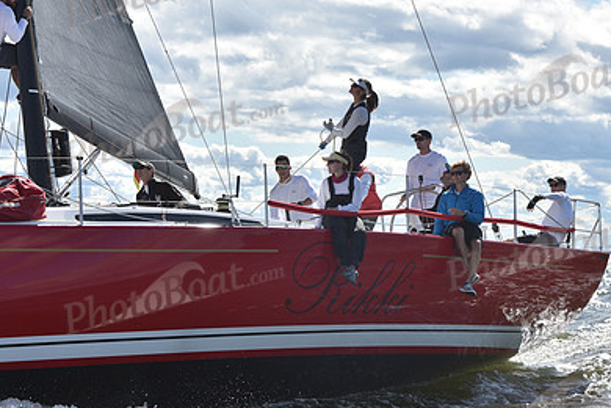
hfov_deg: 17.2
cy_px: 191
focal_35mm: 119
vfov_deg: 11.5
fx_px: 2020
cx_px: 367
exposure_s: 1/640
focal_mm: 80
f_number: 10
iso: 250
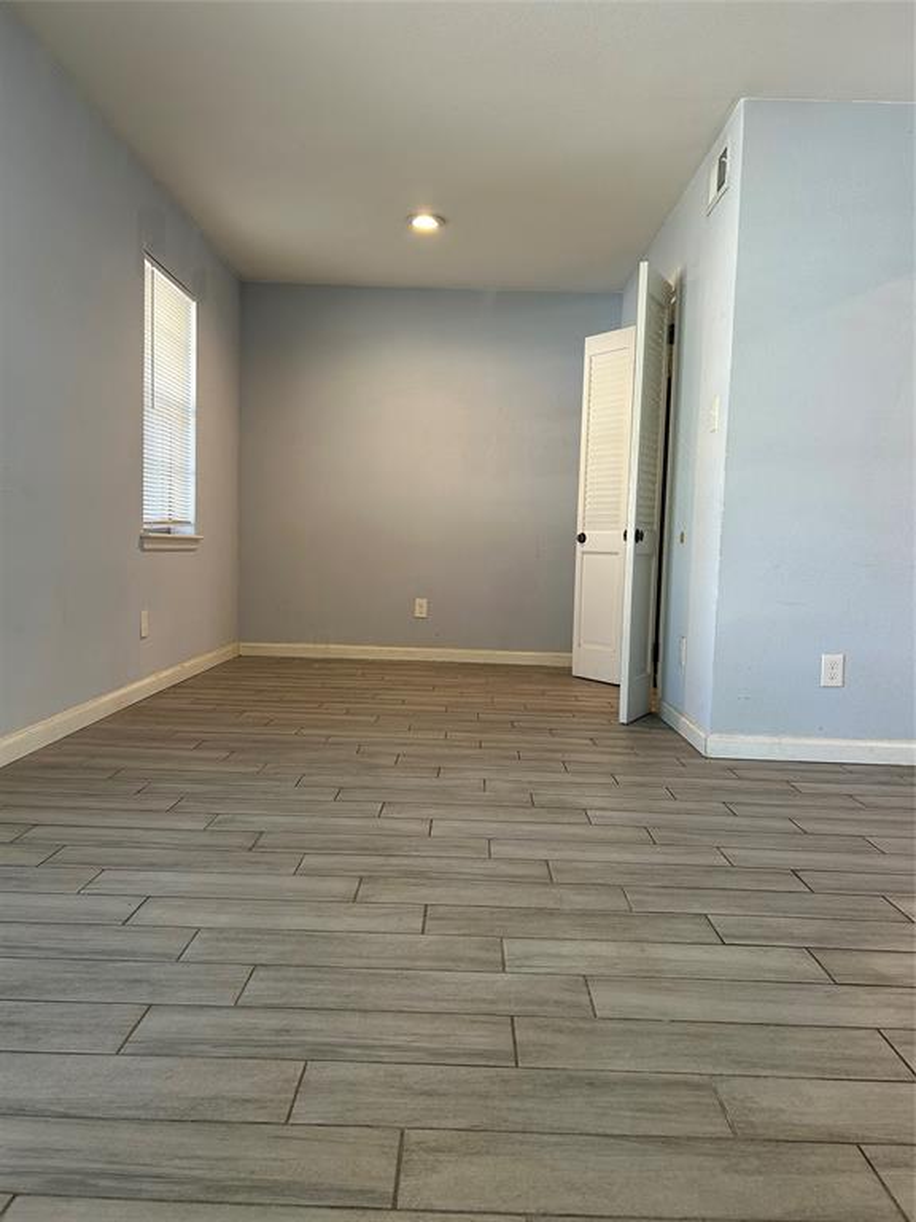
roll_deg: -1.9
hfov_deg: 53.1
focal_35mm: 26
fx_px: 917
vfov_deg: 67.3
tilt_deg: -3.7
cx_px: 458
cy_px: 611
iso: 100
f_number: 1.5
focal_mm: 5.7
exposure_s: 1/60
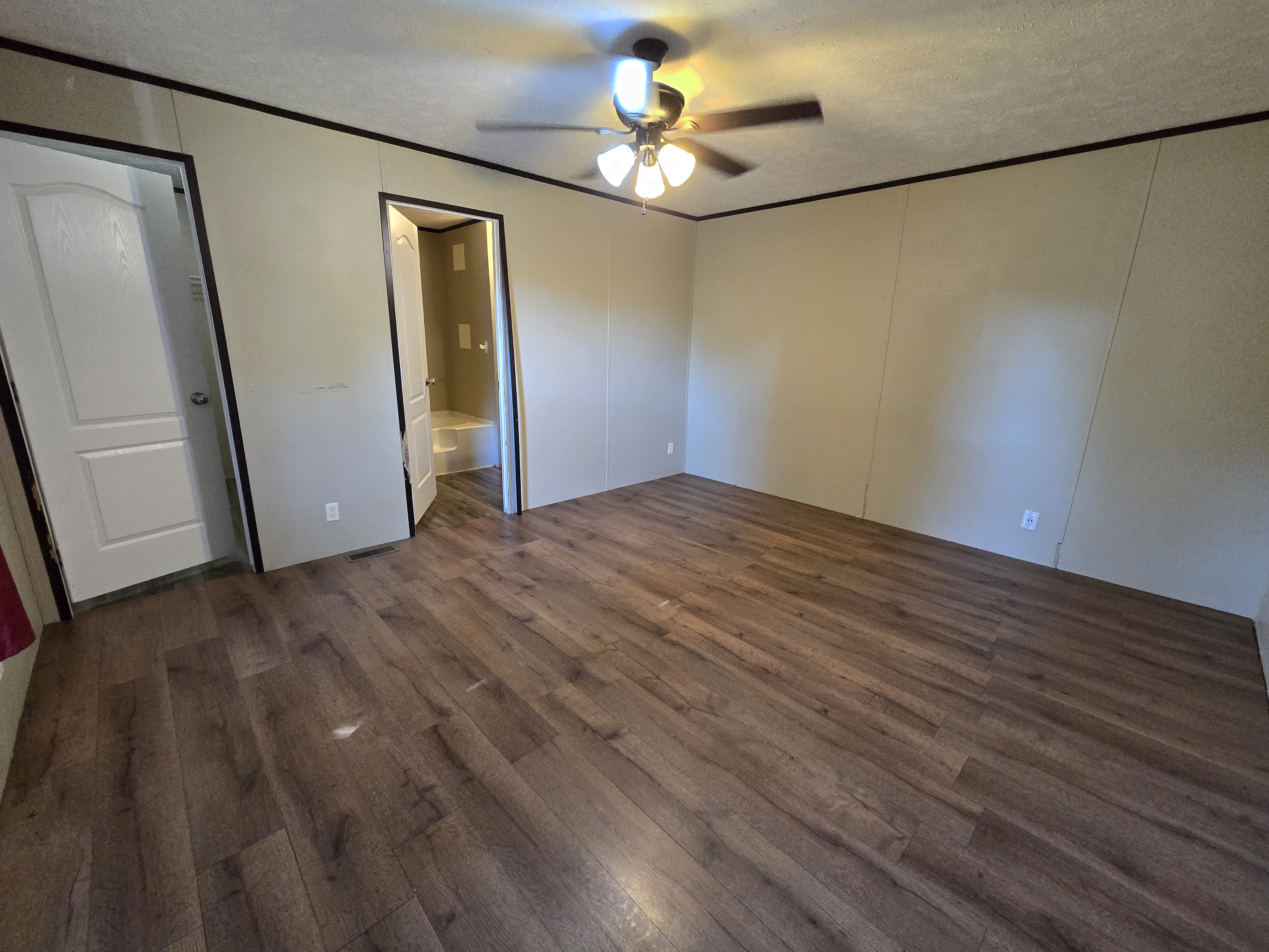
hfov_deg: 106.2
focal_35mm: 13
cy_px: 476
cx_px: 634
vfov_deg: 89.9
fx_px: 477
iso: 640
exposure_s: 1/60
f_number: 2.2
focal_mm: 2.2
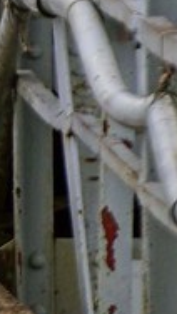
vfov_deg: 1.0
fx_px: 17732
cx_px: -1105
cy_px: -605
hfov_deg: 0.6
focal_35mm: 2129
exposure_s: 1/2000
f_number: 2.8
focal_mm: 191
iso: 200
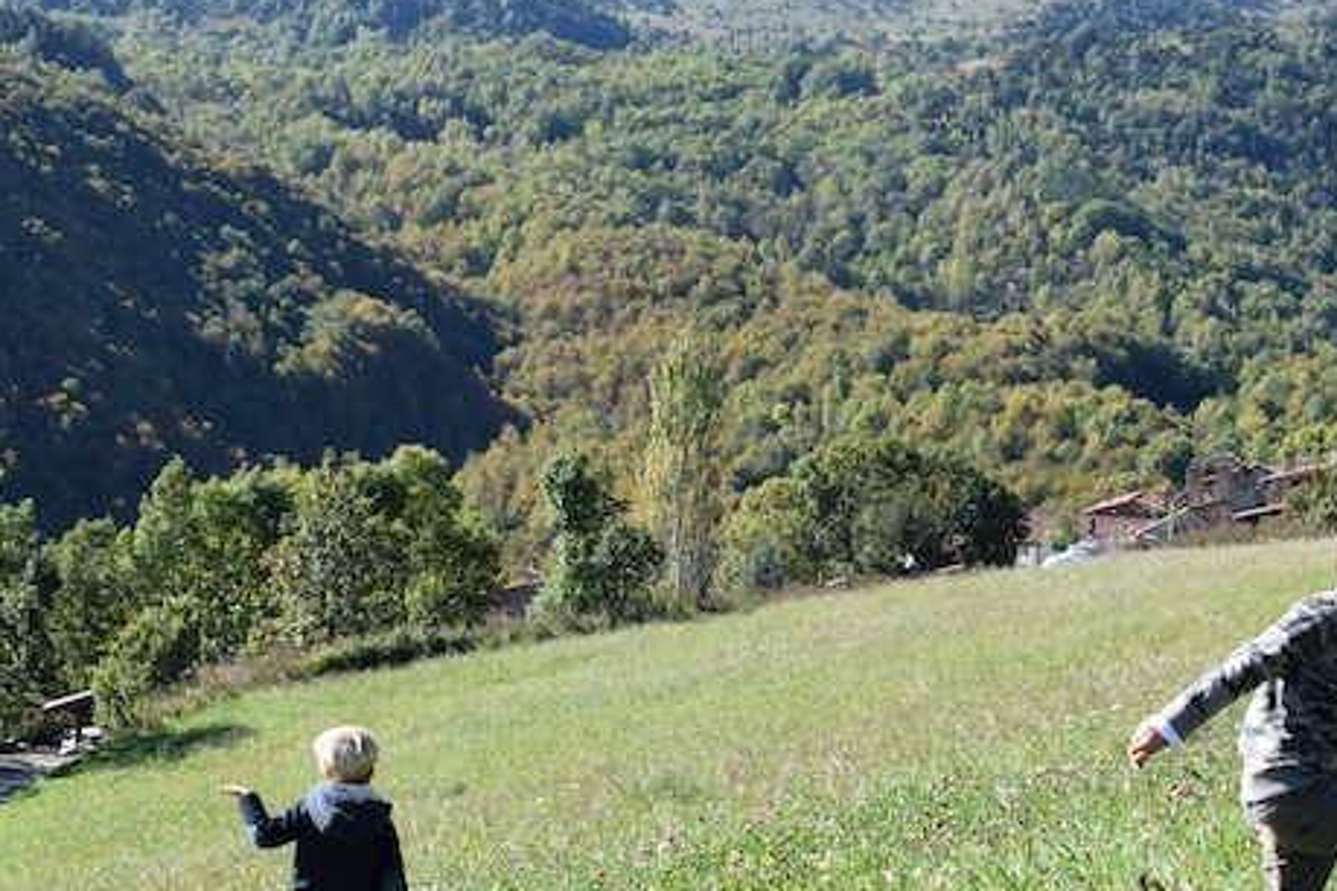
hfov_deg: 26.6
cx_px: 753
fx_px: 2822
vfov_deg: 17.9
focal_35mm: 76
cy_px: 642
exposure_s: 1/250
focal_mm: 30
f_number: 8
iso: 220
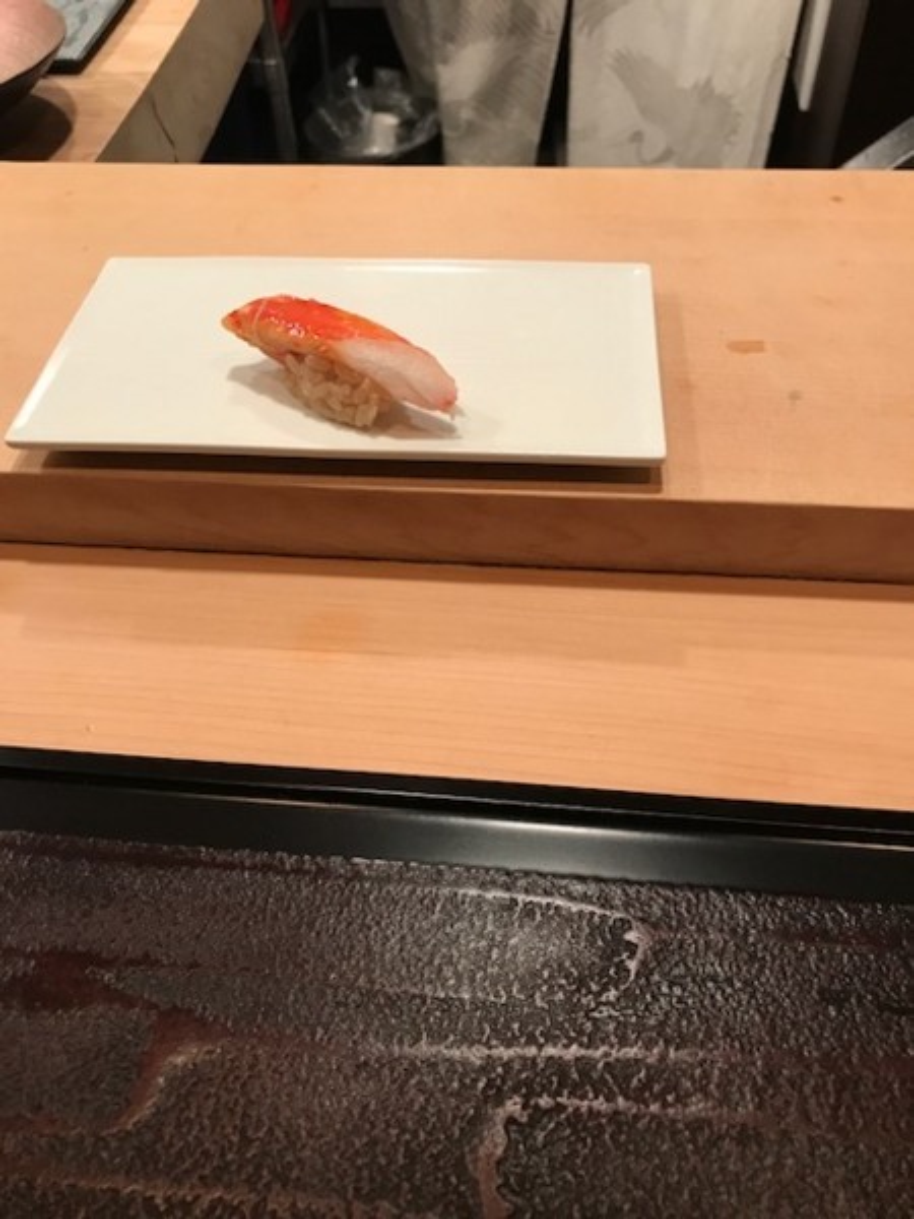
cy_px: 610
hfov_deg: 49.7
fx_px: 986
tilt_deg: -48.4
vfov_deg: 63.4
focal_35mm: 28
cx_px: 457
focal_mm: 3.99
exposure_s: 1/17
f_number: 1.8
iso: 40
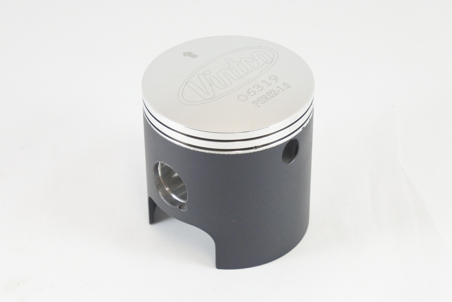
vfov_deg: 18.2
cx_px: 226
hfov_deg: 27.0
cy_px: 151
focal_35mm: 75
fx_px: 942
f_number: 5.6
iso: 800
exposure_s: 1/80
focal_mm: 27.9
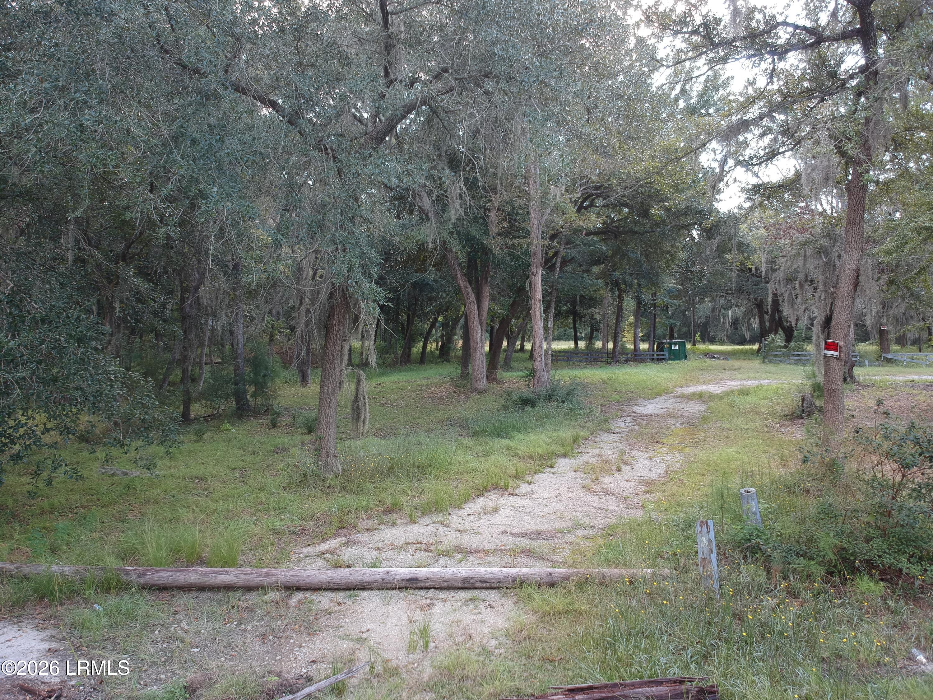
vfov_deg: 54.9
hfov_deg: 69.4
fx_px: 674
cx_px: 466
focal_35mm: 25
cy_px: 350
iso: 100
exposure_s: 1/80
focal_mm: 4.49
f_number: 2.6
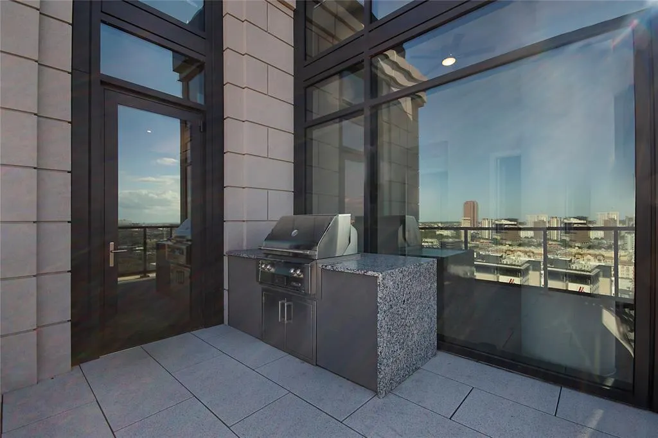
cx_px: 329
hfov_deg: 100.4
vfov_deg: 77.3
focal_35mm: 15
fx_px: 274
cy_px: 219
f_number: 8
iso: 100
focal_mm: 10
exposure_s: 1/80
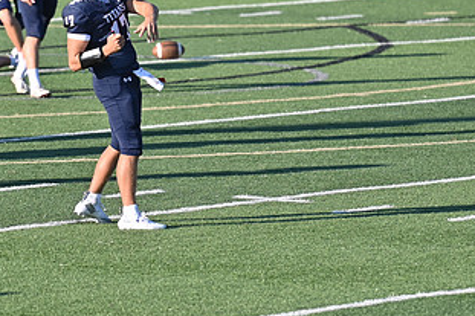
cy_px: 45
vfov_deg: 2.5
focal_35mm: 560
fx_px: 7385
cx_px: 182
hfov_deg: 3.7
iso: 180
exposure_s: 1/2500
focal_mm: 200
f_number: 2.8
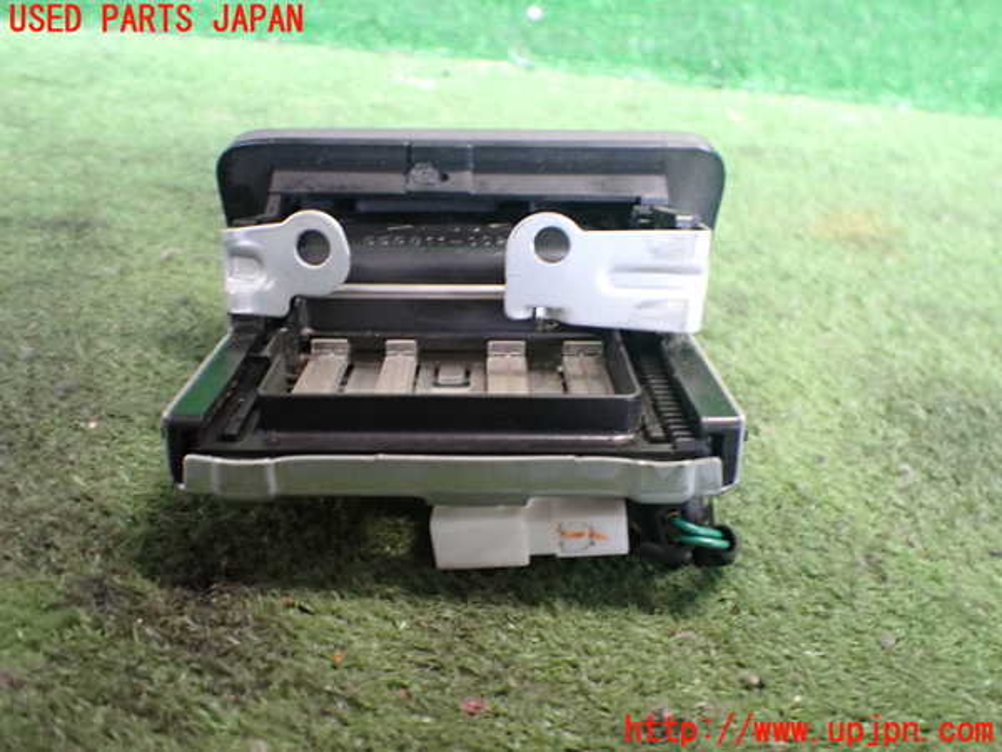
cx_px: 501
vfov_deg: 46.8
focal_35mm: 30
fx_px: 868
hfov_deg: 60.0
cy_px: 376
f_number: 2.3
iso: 800
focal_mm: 5.4
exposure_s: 1/30
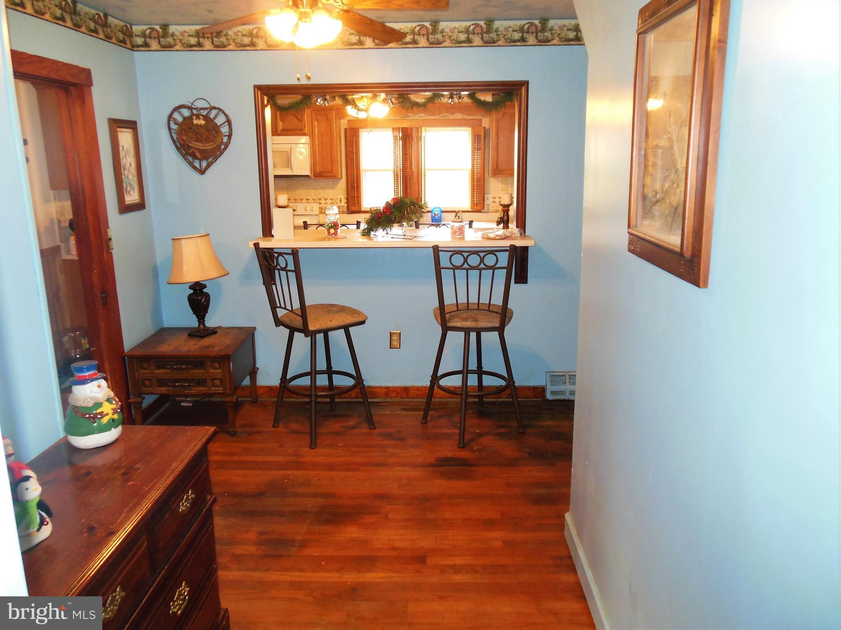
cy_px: 315
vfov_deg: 54.9
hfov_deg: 69.4
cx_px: 420
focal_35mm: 25
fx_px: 607
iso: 320
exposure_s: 1/25
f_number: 3.2
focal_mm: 4.5
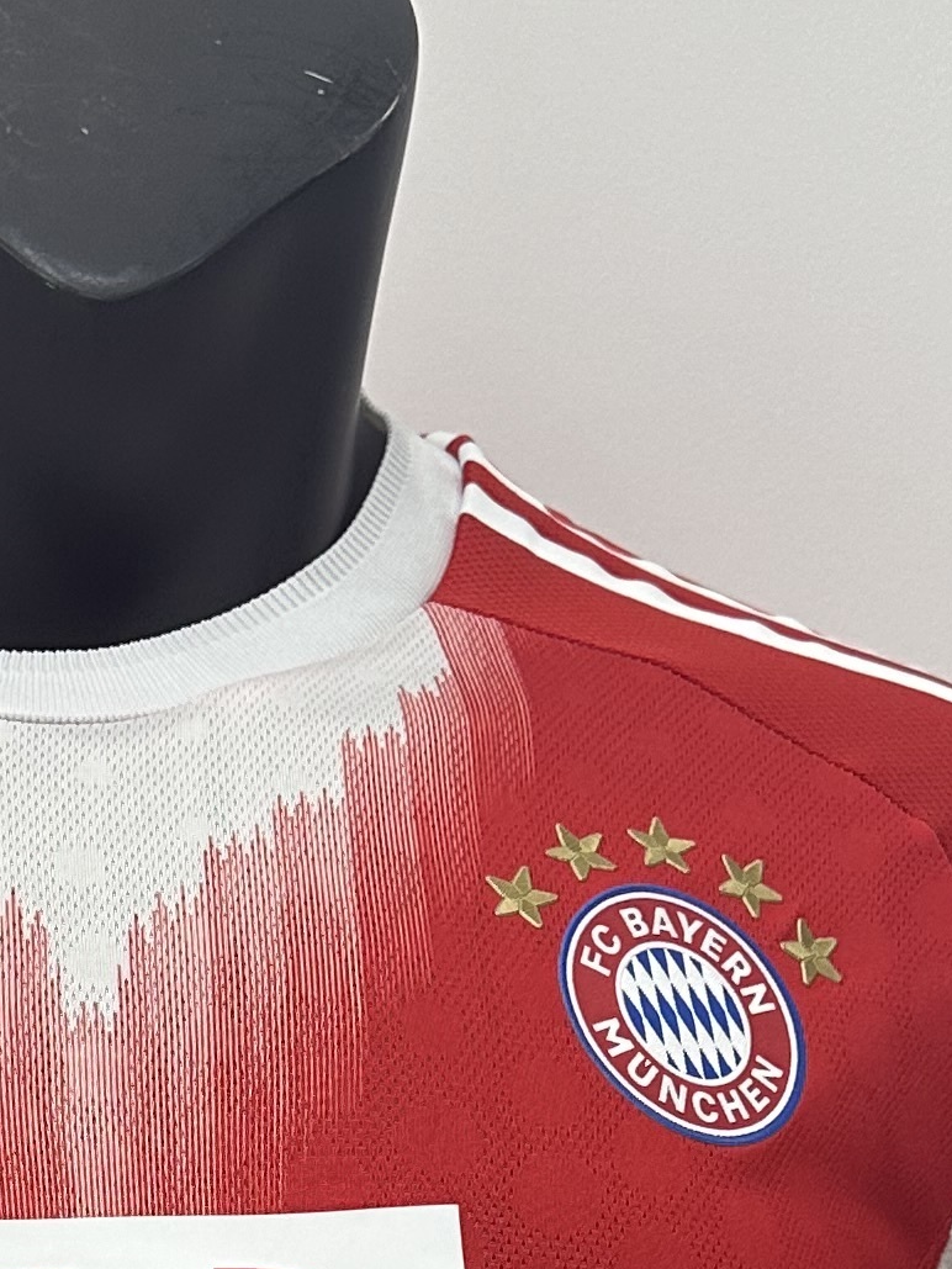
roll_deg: -0.4
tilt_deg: -7.6
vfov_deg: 19.4
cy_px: 1614
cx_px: 89
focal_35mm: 94
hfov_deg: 15.5
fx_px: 3446
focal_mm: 6.86
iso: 125
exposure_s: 1/100
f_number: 1.78
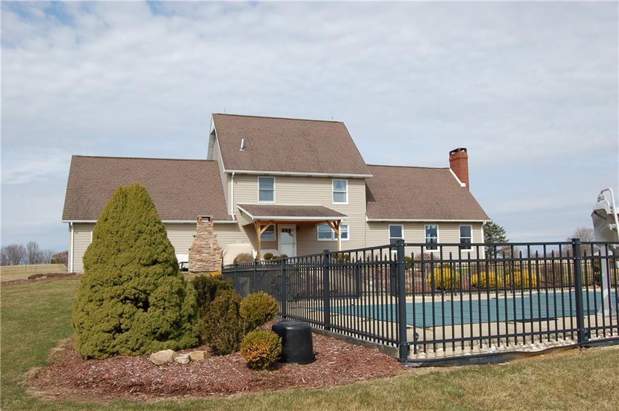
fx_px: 567
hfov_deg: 57.3
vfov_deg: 39.9
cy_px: 206
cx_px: 310
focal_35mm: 33
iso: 200
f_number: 9
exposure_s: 1/320
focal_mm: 22
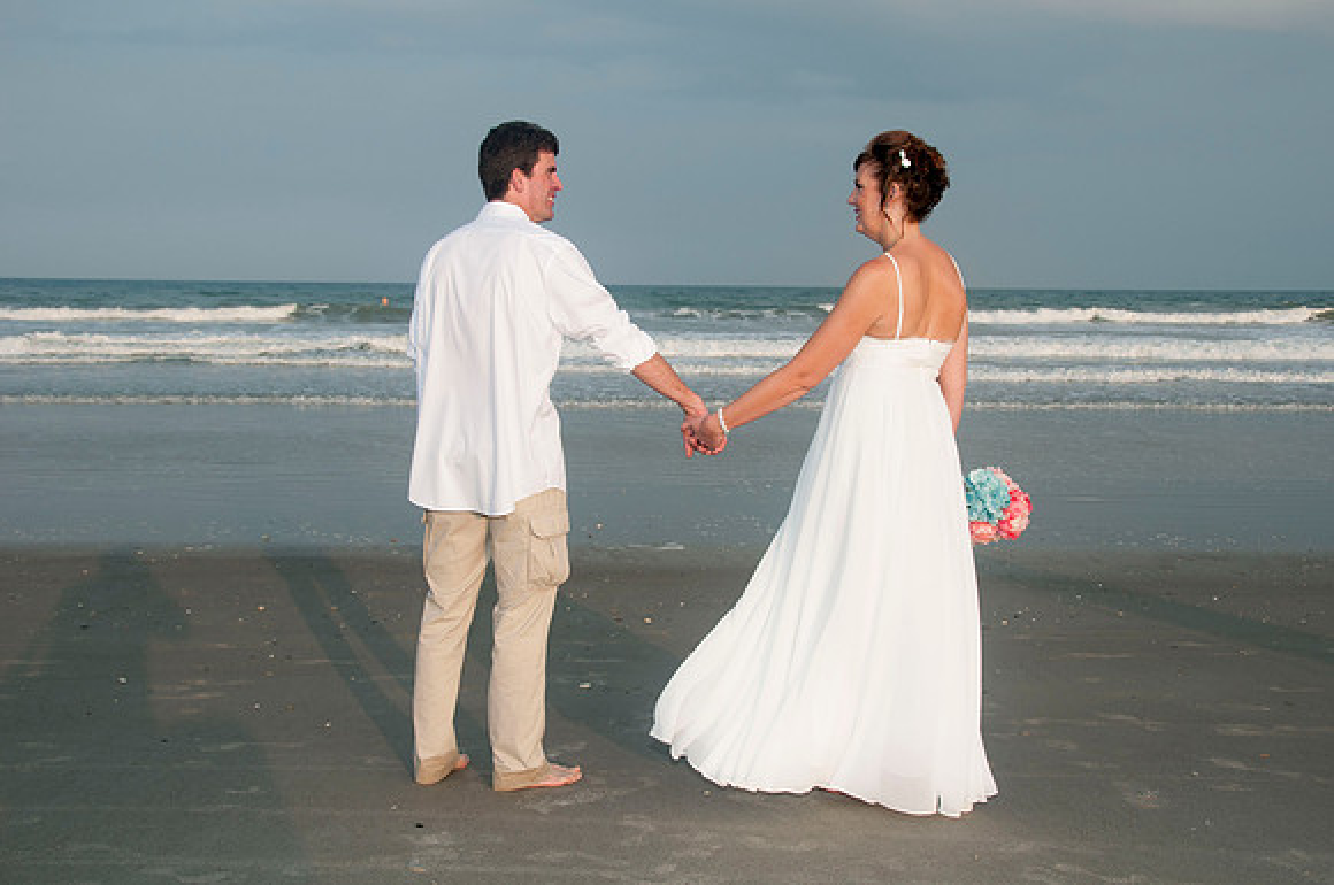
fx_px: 1443
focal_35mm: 39
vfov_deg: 34.1
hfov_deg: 49.6
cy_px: 442
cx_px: 667
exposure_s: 1/250
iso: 100
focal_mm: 26
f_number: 7.1
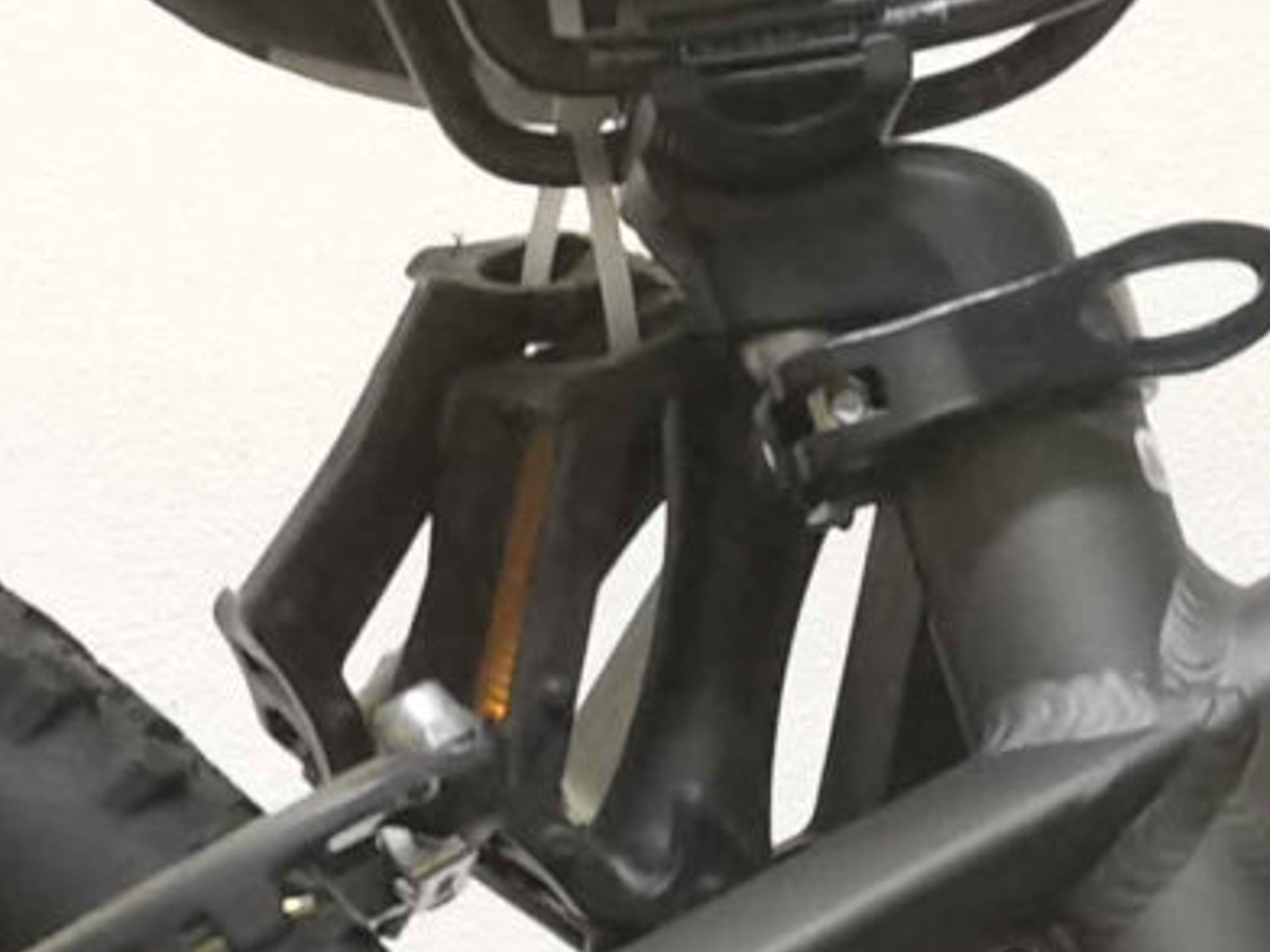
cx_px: 305
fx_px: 6237
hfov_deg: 11.6
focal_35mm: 170
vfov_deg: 8.5
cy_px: 1554
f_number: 1.8
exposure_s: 1/25
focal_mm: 5.58
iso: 800
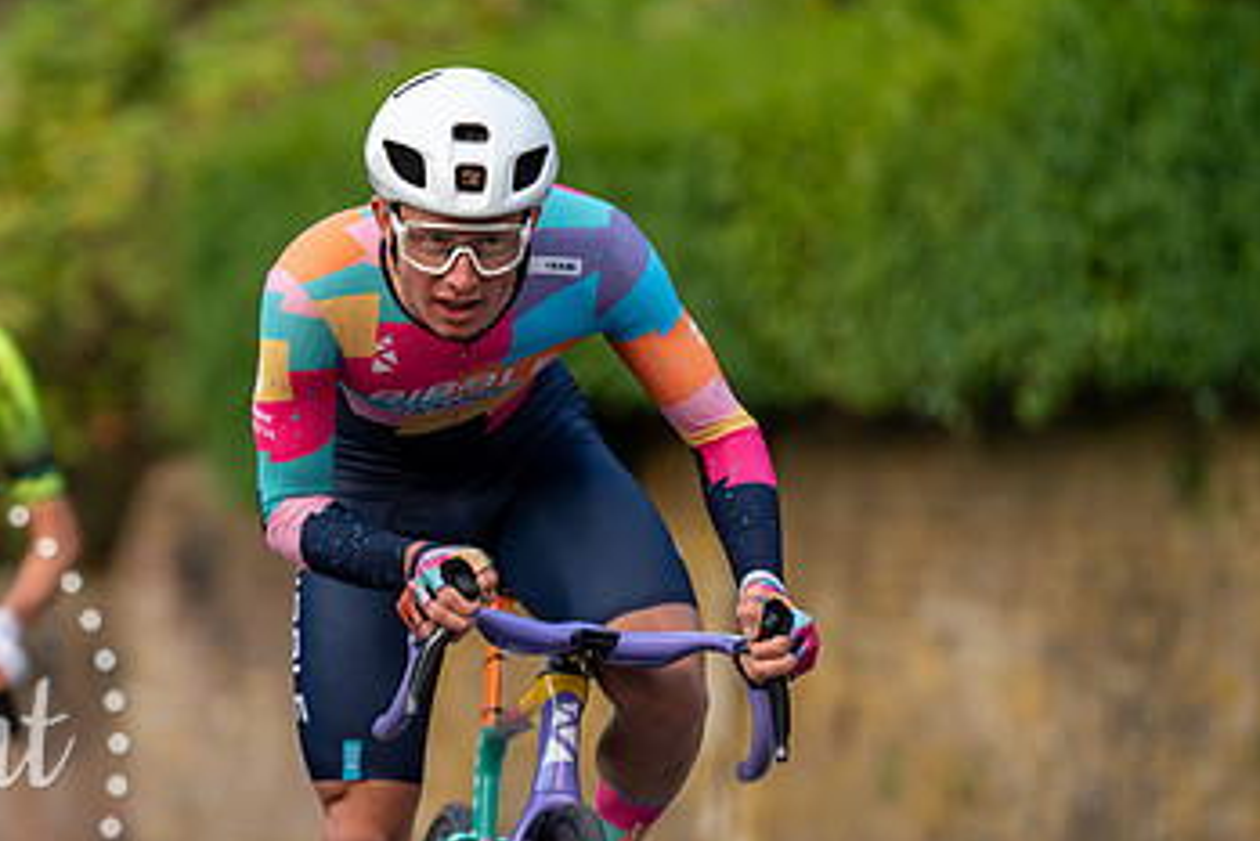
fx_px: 9488
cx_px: 350
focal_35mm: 271
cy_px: 565
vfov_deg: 5.1
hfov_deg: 7.6
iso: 1250
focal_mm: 163
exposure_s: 1/1000
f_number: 2.8
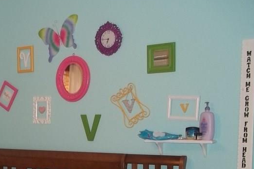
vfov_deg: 20.3
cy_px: 170
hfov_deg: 29.6
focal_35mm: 65
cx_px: 24
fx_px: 459
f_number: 2.9
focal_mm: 5.7
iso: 160
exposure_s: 1/30
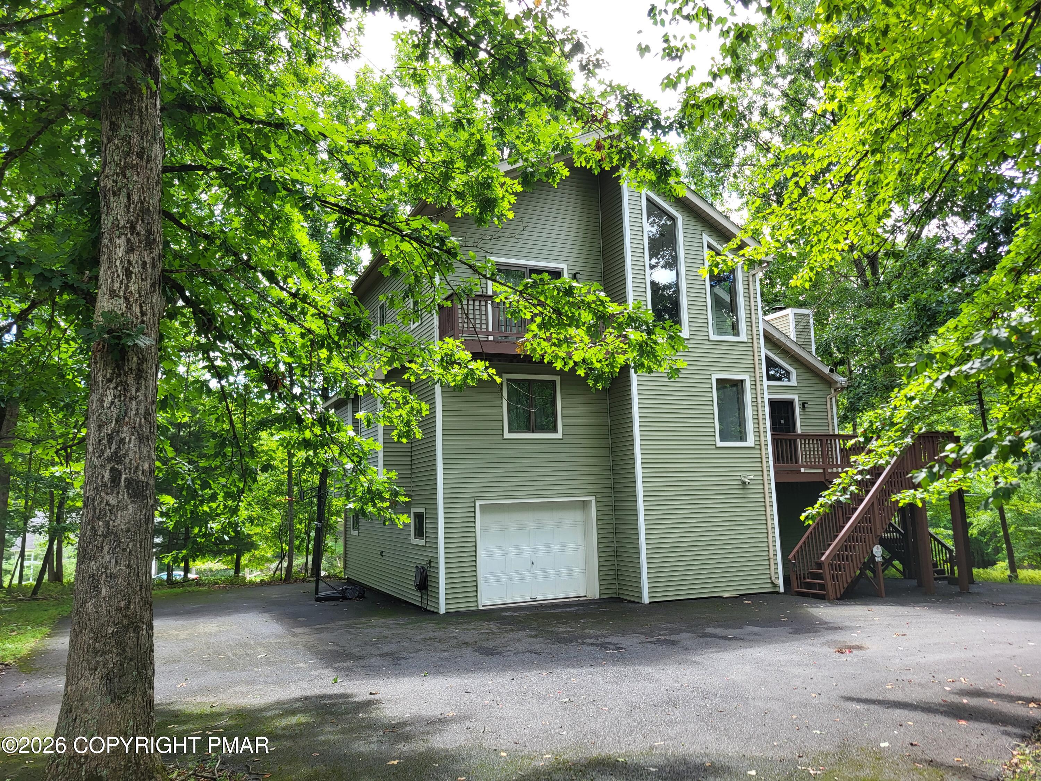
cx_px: 520
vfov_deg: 53.1
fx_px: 782
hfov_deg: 67.3
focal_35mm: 26
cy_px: 390
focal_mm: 5.4
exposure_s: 1/325
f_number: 1.8
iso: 40
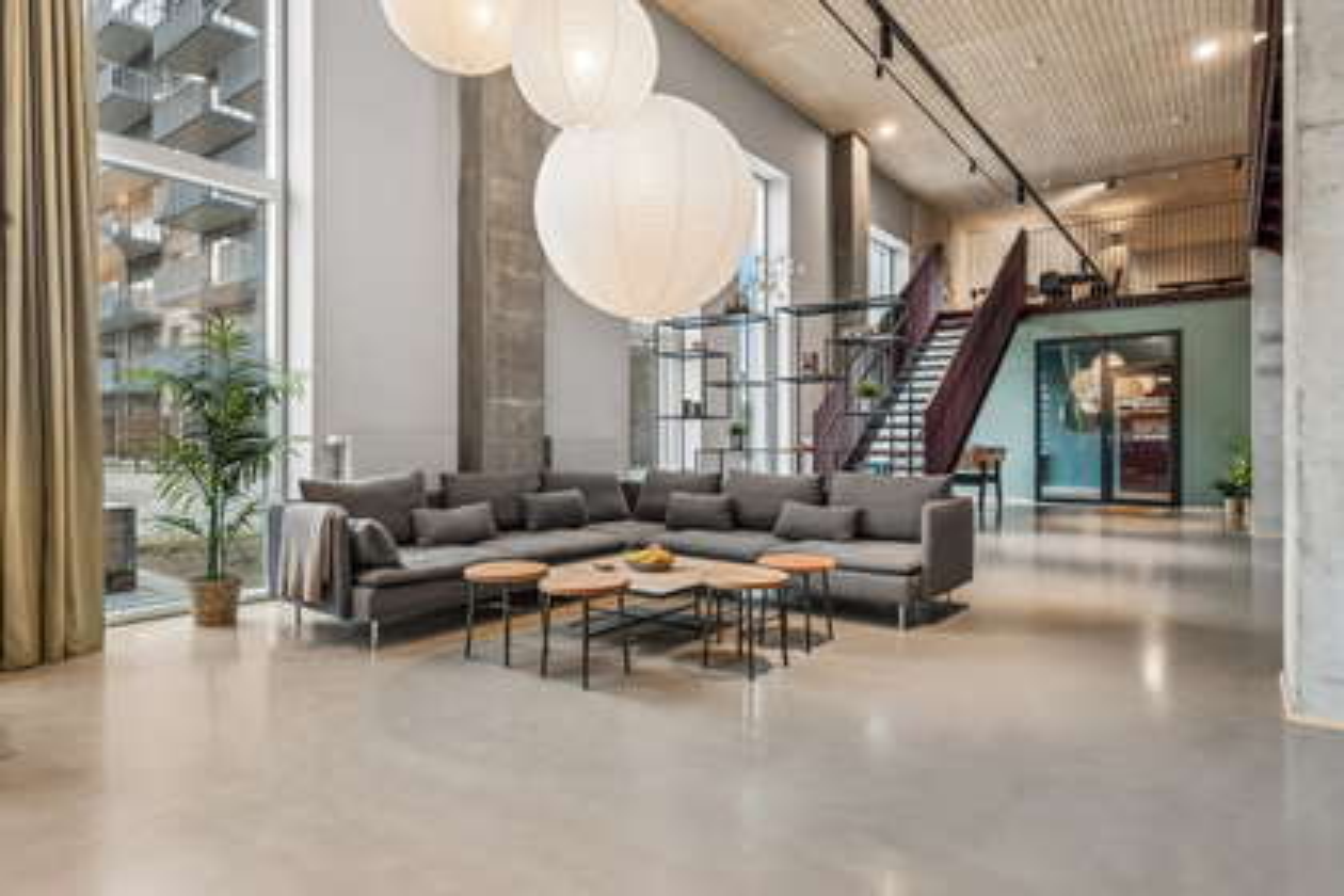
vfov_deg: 60.7
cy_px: 448
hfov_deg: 82.6
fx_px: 765
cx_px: 672
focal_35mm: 20
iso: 200
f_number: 8
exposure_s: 1/8
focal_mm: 20.5
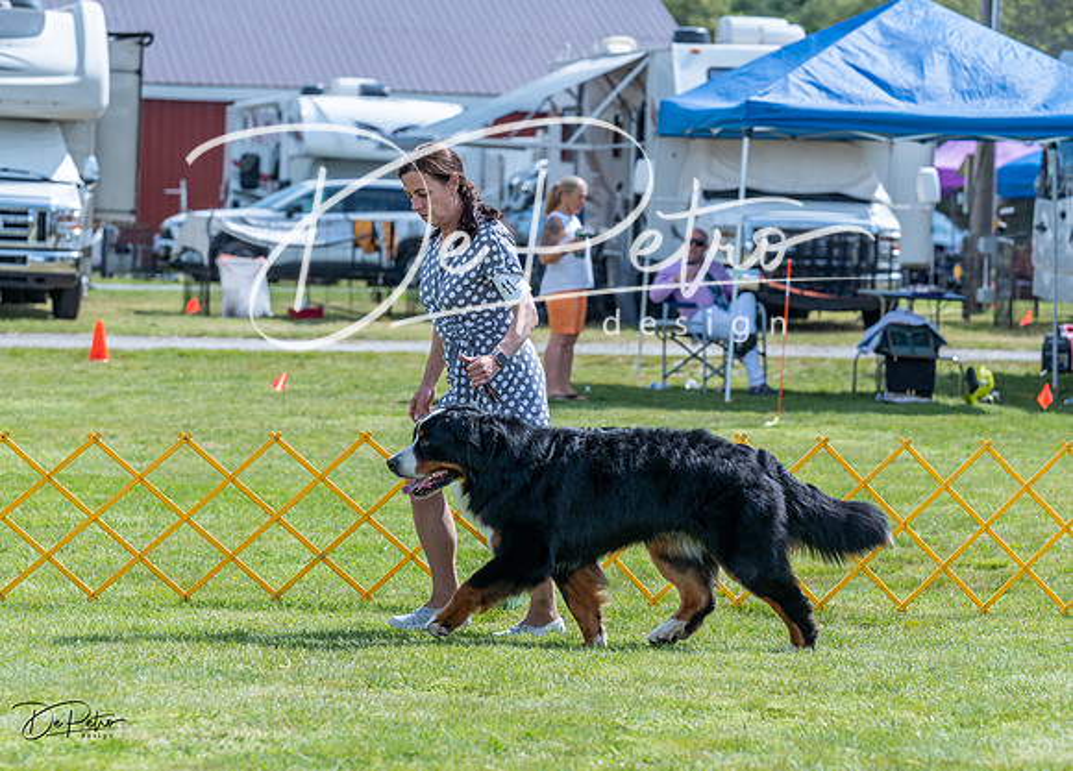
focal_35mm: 163
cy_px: 350
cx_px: 537
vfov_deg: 8.9
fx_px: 4969
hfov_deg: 12.3
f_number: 5
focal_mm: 131
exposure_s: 1/1600
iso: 400
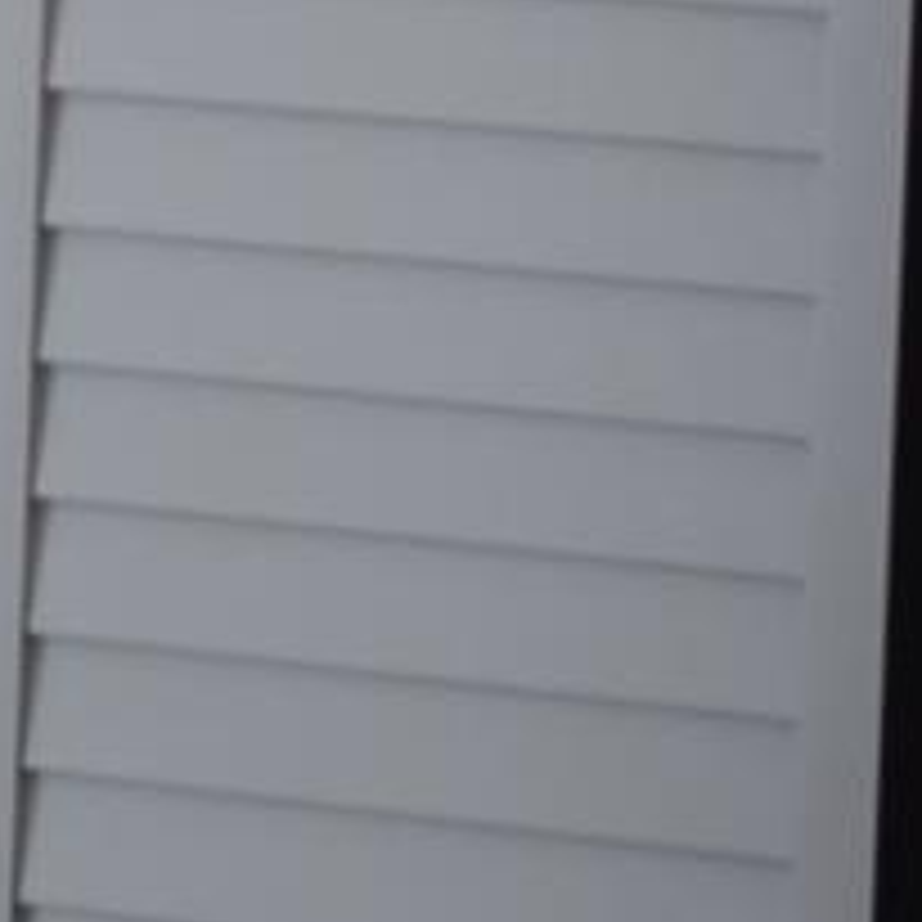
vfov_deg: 6.9
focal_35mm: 248
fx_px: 7483
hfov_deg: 6.4
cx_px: -1929
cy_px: -711
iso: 400
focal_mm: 25
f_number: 4
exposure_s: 1/60
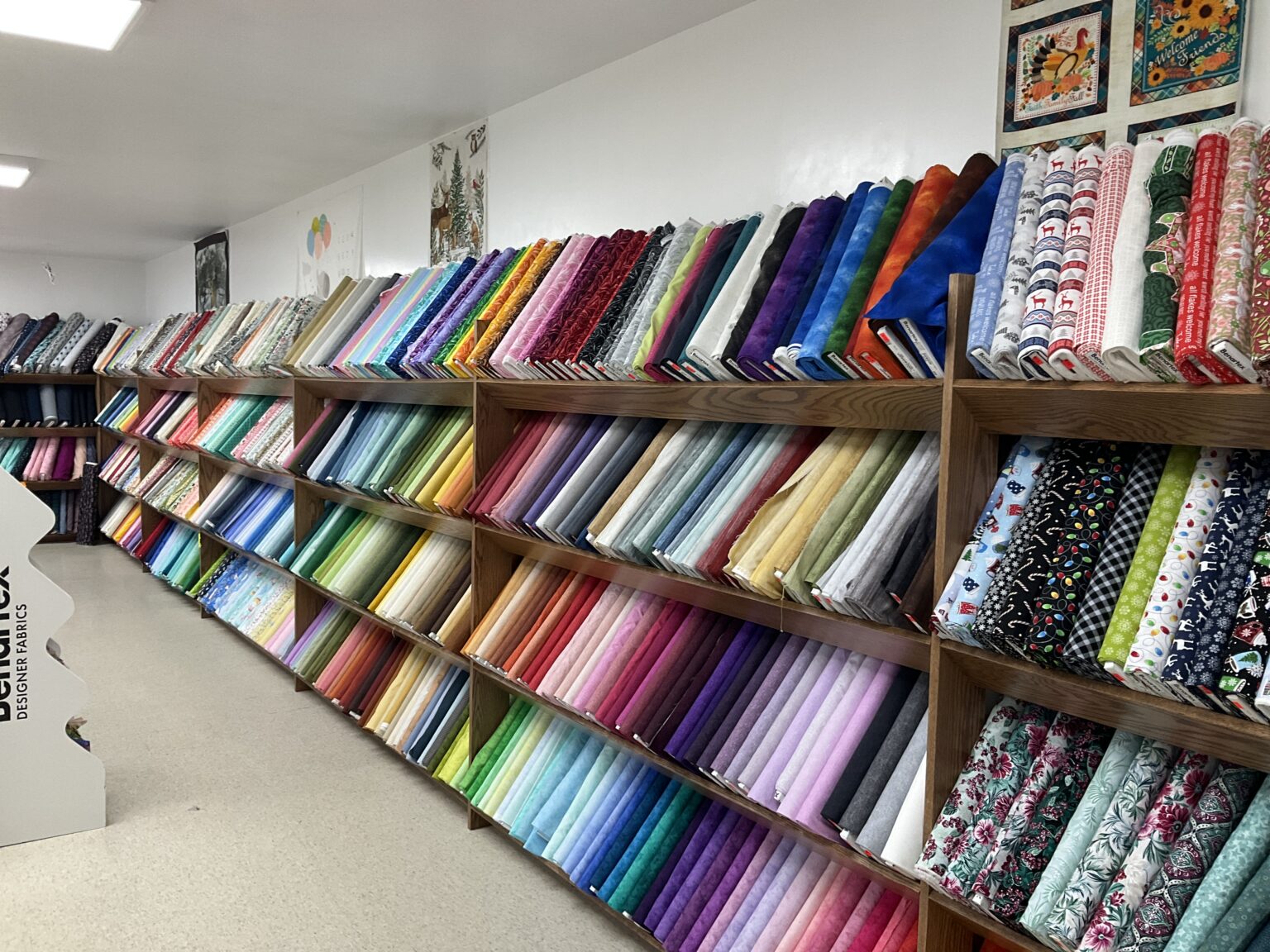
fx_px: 1064
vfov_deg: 48.2
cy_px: 476
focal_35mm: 29
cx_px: 635
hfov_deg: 61.7
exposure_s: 1/60
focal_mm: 3
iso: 80
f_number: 1.8
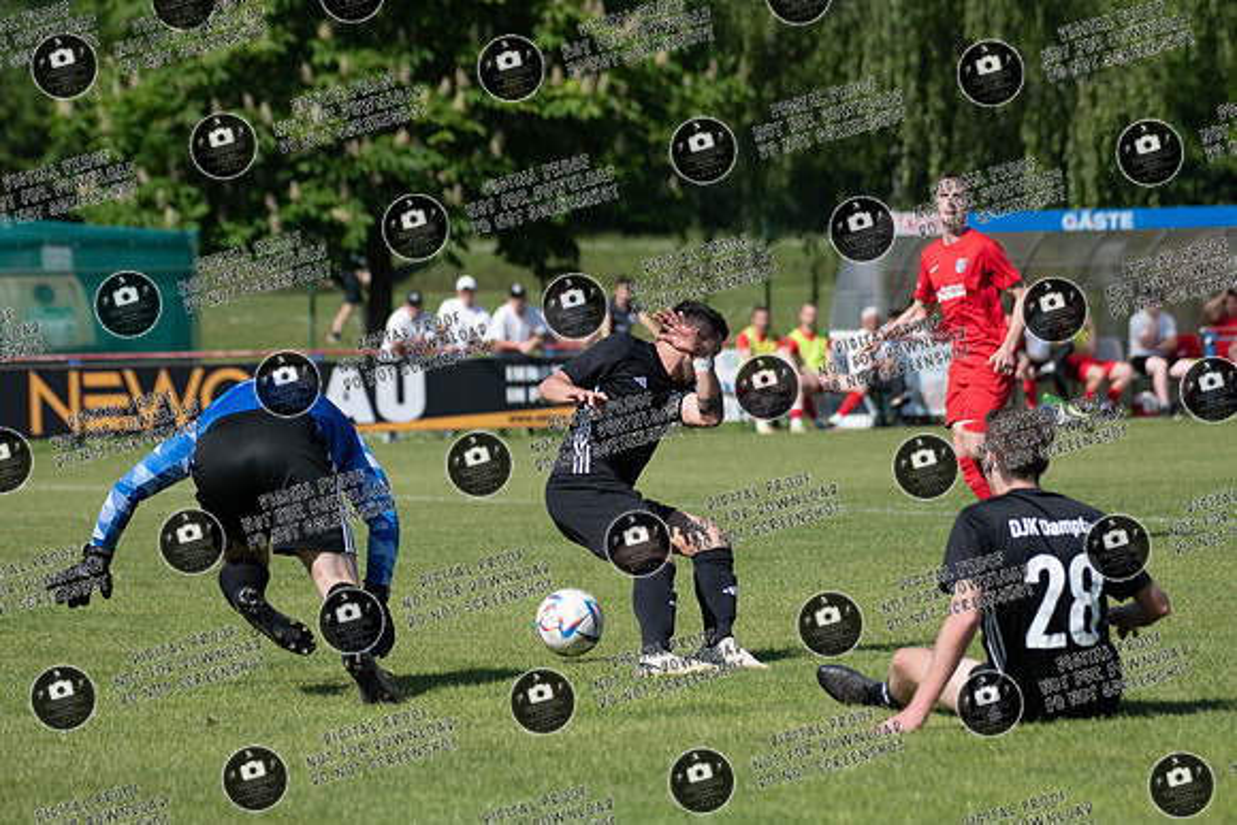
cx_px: 629
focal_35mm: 211
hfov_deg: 9.7
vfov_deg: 6.5
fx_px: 7255
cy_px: 402
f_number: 5.6
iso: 320
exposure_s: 1/1600
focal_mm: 200
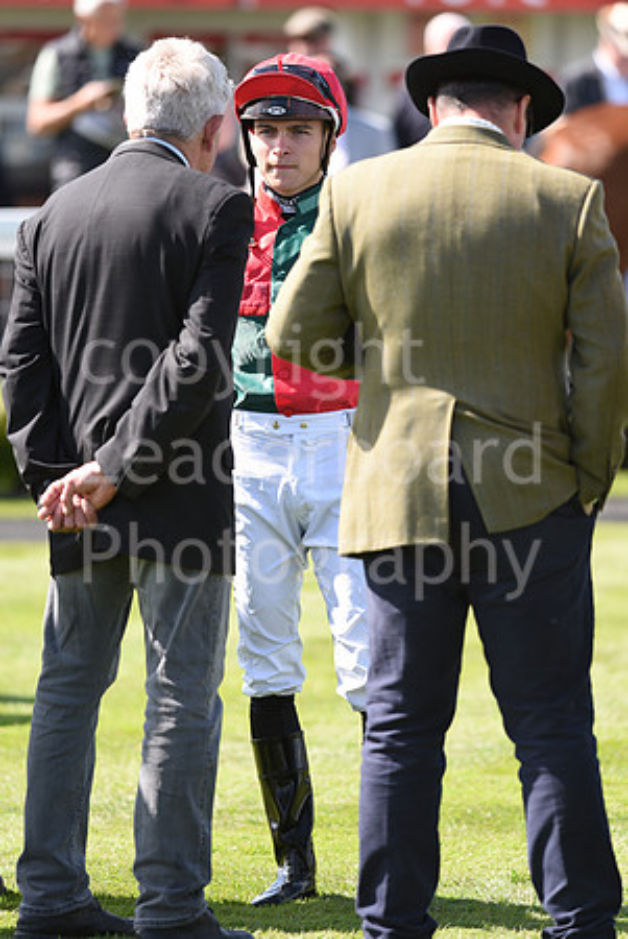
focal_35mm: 300
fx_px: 7831
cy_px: 470
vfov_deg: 6.9
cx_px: 314
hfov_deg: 4.6
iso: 400
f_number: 4.5
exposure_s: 1/1000
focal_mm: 300
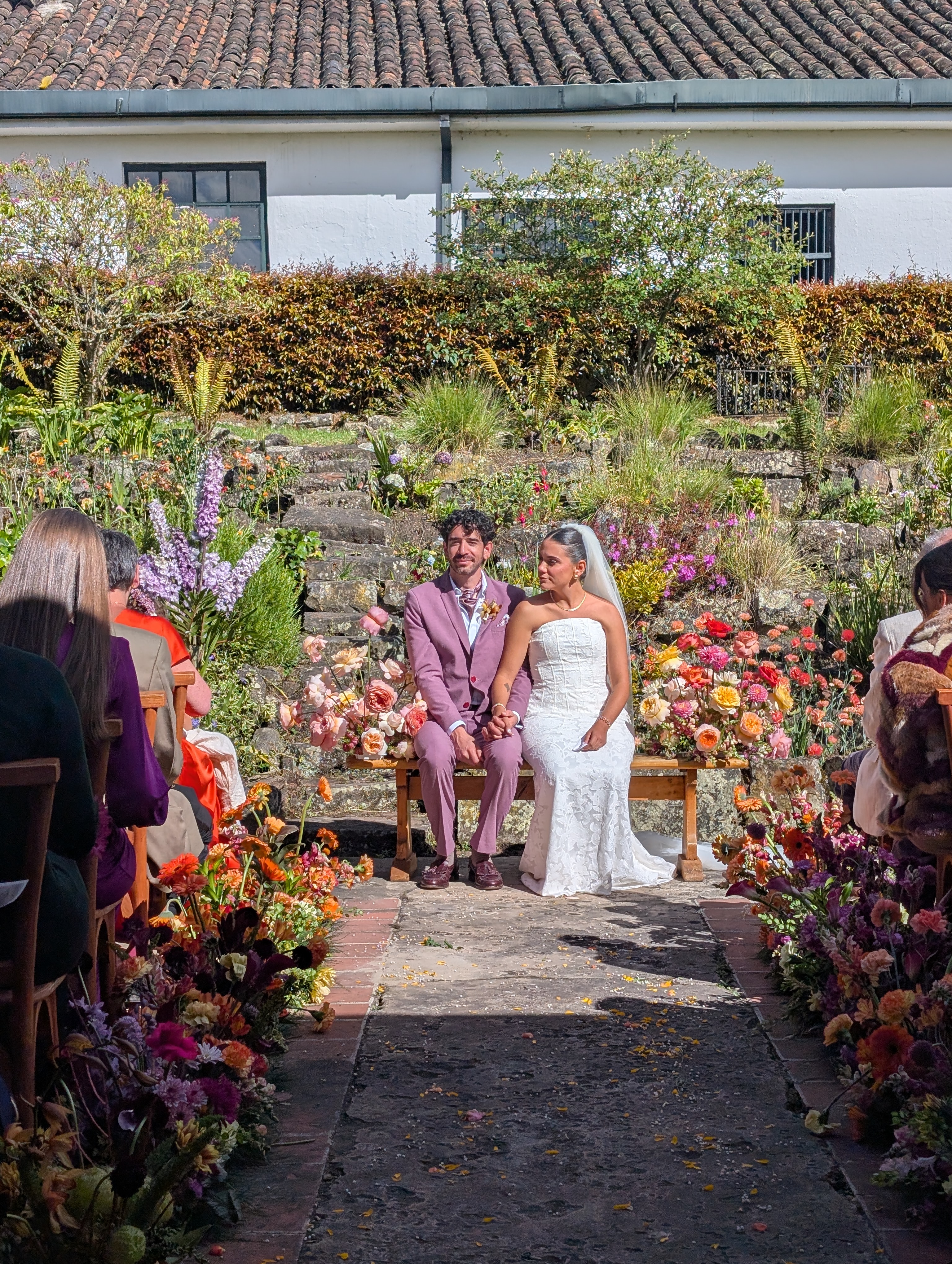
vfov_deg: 38.9
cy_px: 632
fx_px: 1792
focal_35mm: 49
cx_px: 476
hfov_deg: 29.7
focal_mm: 6.9
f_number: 1.68
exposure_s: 1/2532
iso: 21
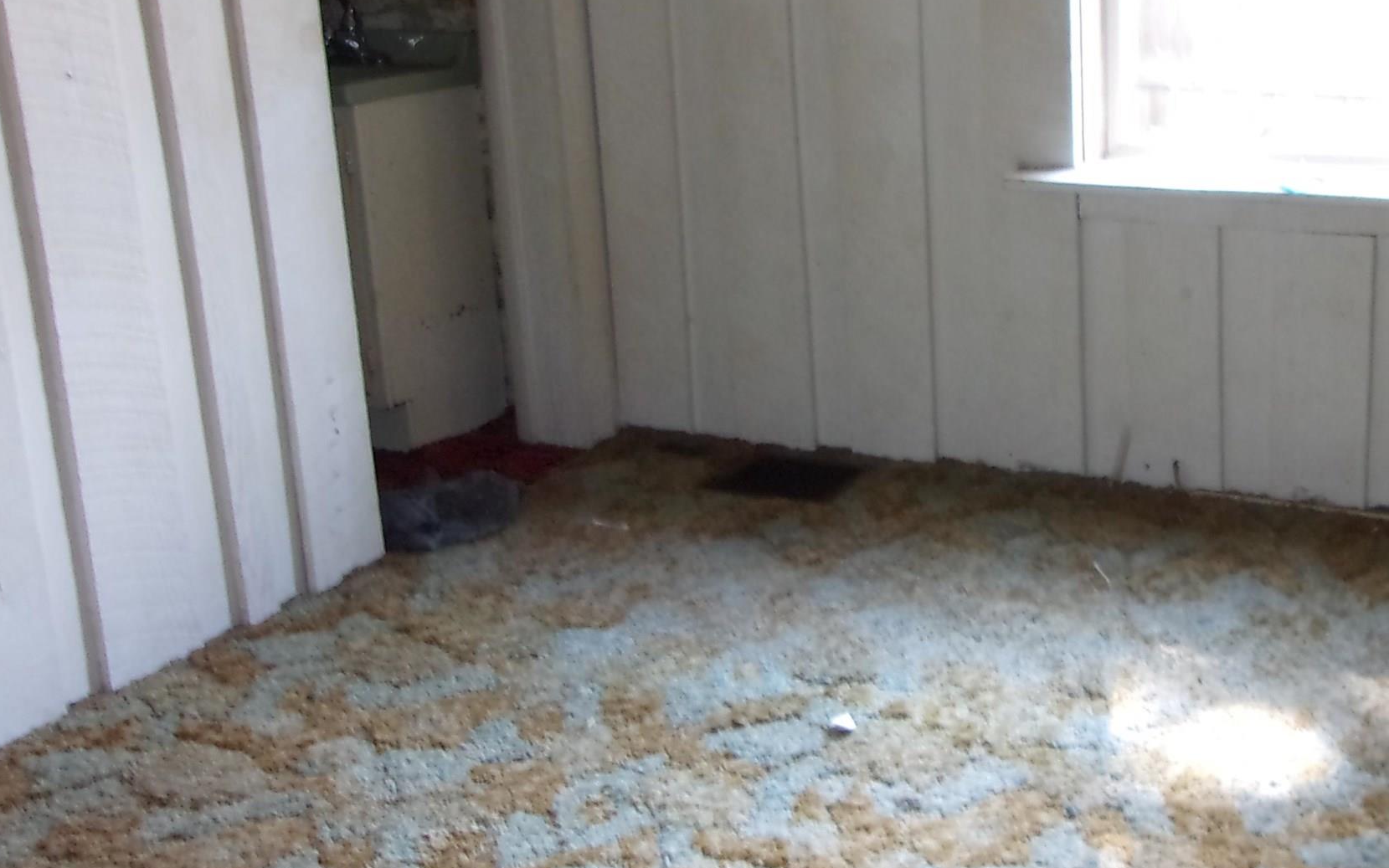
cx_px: 1041
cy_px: 405
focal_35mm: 53
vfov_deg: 24.4
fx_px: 2006
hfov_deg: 37.3
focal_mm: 4.9
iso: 200
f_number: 3
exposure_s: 1/34
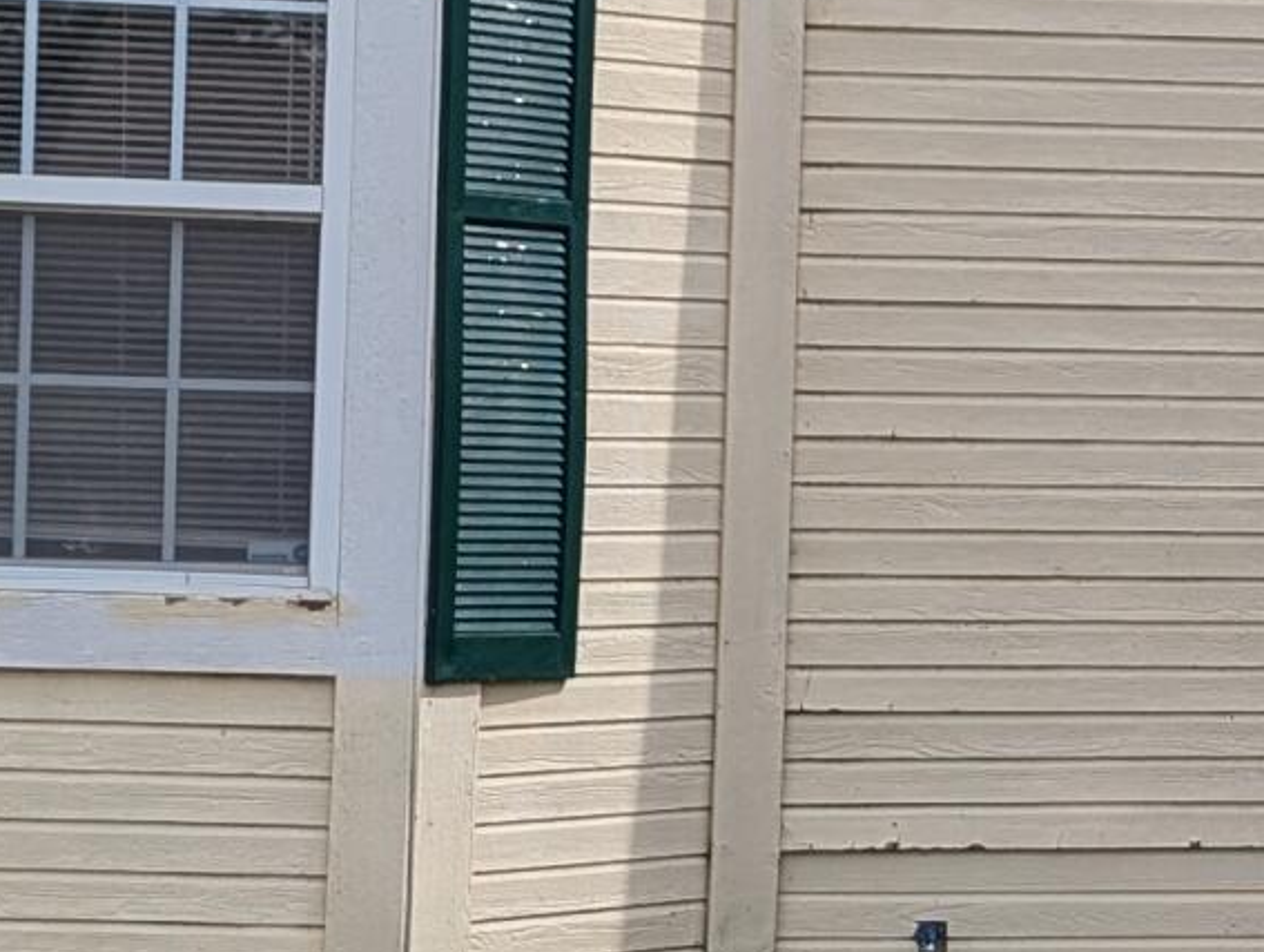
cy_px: 450
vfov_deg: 11.7
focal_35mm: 127
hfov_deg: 14.5
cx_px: 1868
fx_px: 4644
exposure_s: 1/2513
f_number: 1.85
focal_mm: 6.81
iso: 50
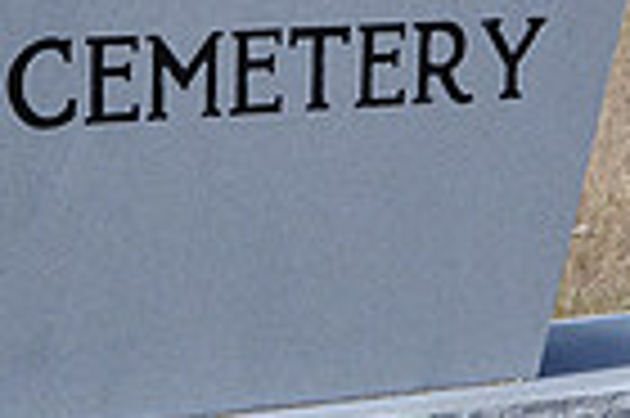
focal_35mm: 130
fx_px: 2273
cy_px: 29
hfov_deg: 15.8
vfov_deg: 10.5
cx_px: 333
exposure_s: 1/200
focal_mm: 21
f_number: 7.1
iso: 200
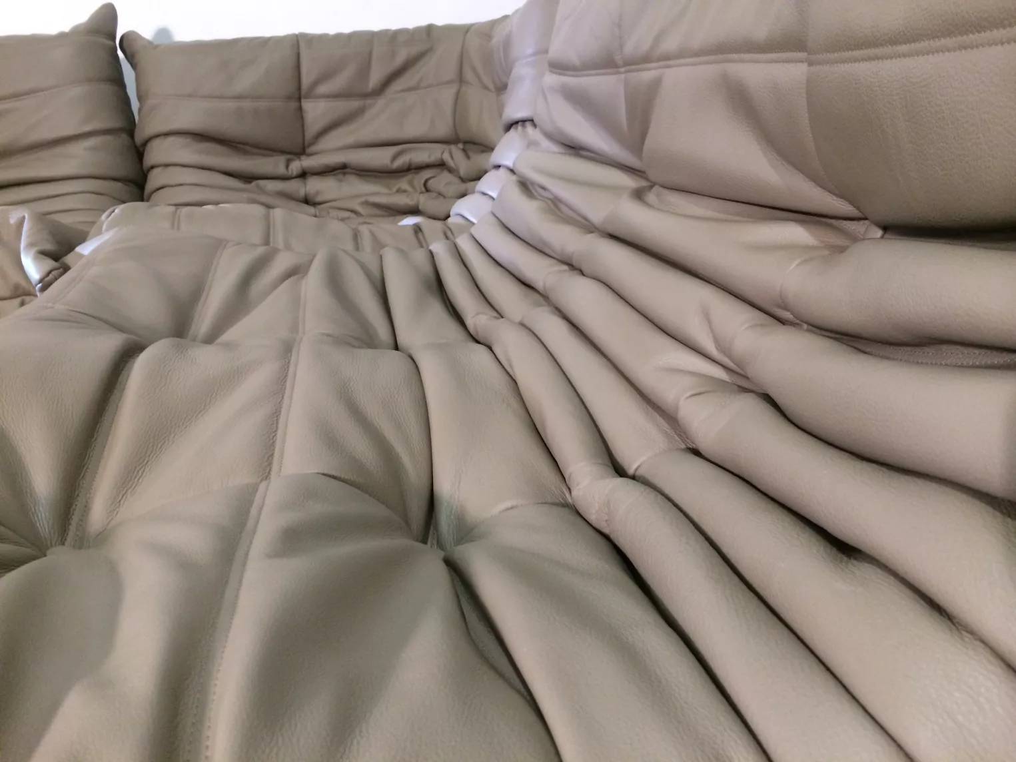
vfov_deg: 46.8
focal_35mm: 30
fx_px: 881
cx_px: 508
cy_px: 381
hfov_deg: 60.0
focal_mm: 4.12
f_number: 2.2
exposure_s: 1/20
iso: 320
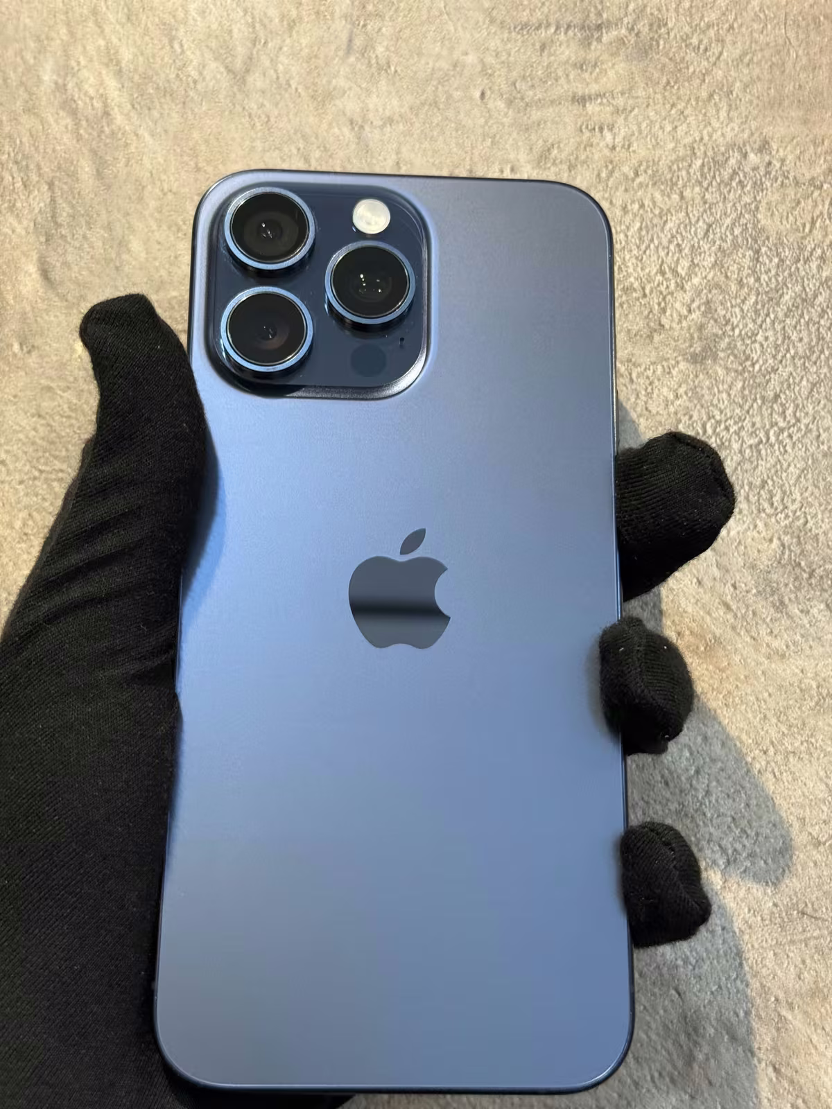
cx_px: 416
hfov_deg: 30.3
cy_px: 554
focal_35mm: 48
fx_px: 1538
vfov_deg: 39.7
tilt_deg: +8.1
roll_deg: -3.0
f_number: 1.78
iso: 125
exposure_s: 1/50
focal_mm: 6.76
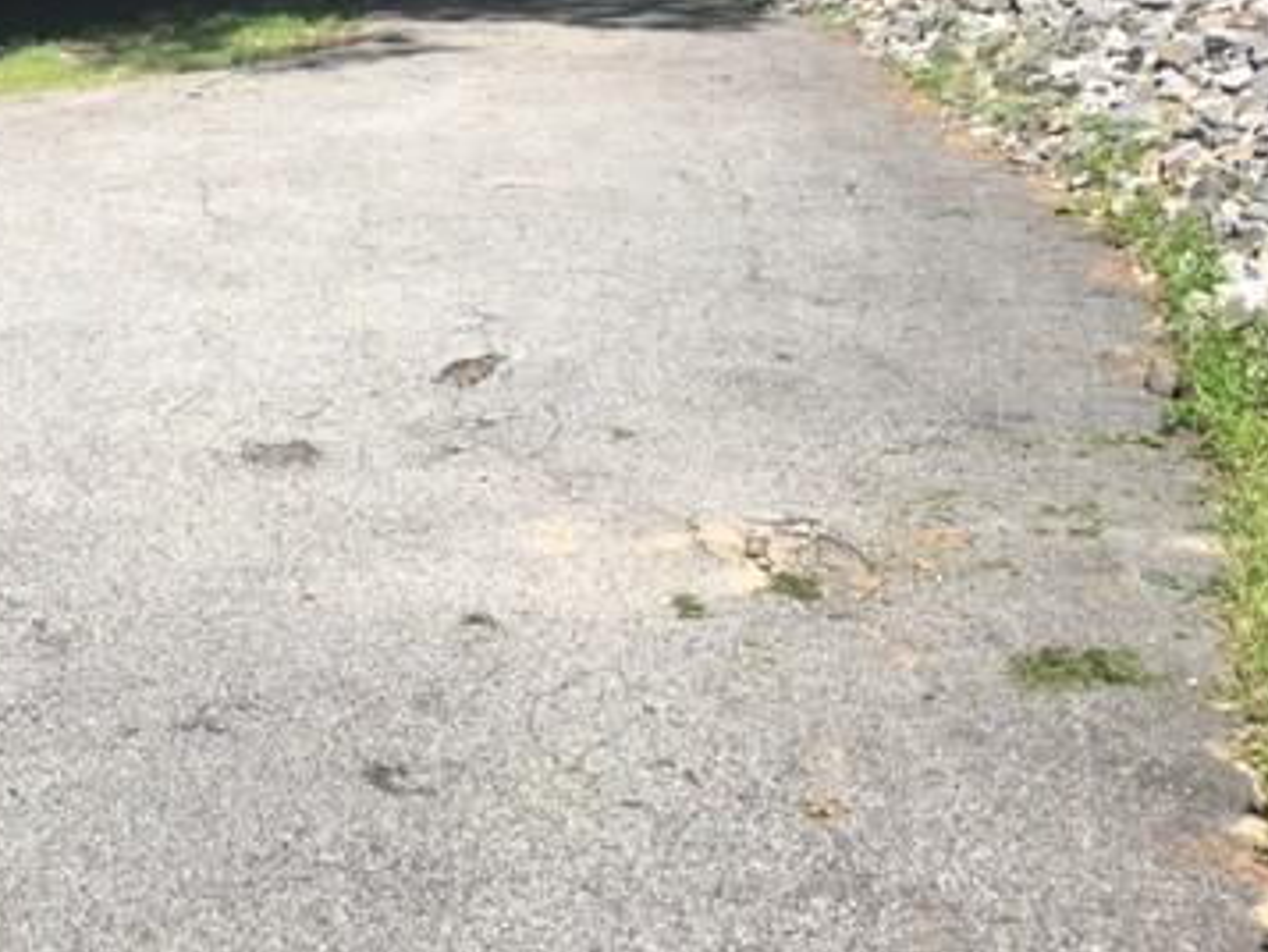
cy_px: 103
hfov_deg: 36.1
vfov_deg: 27.1
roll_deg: -3.4
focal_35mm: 52
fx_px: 1905
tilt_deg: -9.5
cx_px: 345
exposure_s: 1/999
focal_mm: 4.15
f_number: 2.2
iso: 25
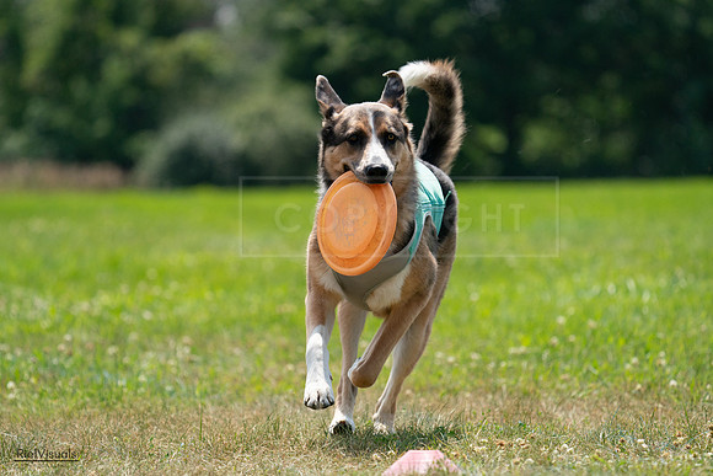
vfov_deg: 4.7
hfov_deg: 7.0
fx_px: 5844
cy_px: 238
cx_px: 356
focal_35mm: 295
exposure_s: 1/4000
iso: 1250
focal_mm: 295
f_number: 5.6
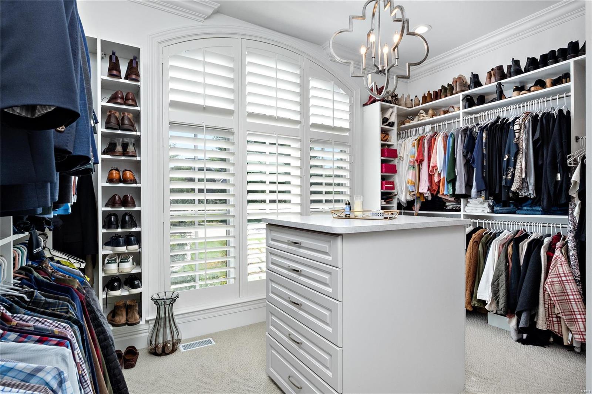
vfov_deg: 67.4
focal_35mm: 18
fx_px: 296
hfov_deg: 90.0
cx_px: 296
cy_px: 197
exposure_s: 1/50
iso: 400
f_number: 8
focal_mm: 9
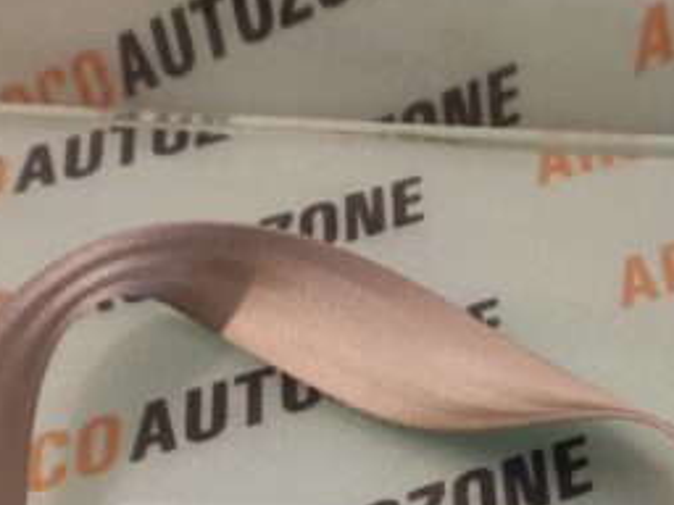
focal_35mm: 51
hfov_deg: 37.1
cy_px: 743
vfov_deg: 23.3
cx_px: 445
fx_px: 993
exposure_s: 1/33
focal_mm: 4.74
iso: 78
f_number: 1.79
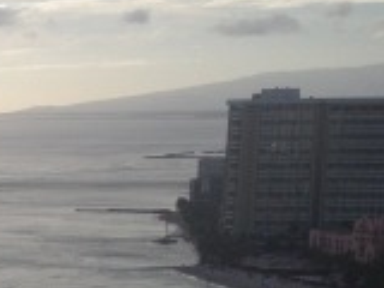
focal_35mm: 140
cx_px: -305
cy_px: 391
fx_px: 1553
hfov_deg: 12.8
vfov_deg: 10.3
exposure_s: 1/3067
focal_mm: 4.28
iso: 50
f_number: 2.4
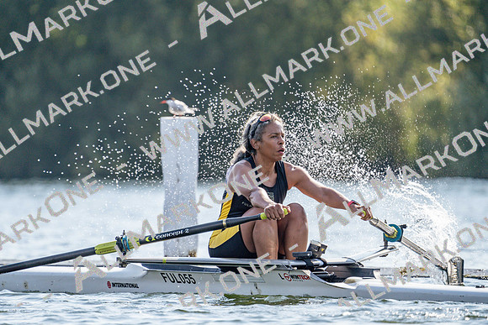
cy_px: 162
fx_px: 8135
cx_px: 244
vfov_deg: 2.3
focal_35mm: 600
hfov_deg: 3.4
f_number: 6.3
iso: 250
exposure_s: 1/1600
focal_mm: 600
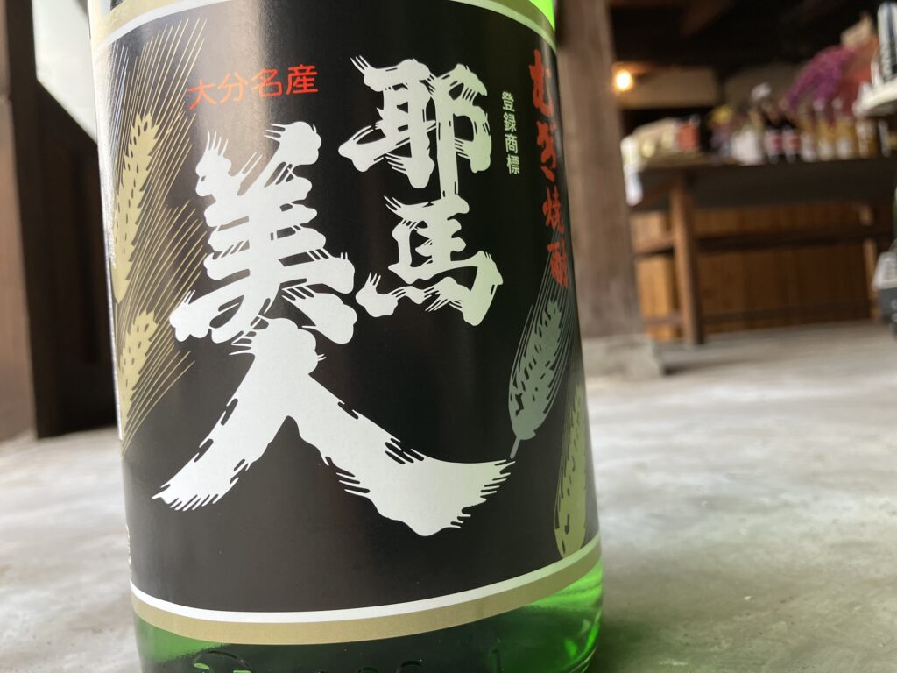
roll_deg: +5.8
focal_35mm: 28
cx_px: 448
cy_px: 336
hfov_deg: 63.4
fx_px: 726
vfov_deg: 49.7
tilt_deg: +1.5
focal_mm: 3.99
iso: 50
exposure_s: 1/121
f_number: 1.8
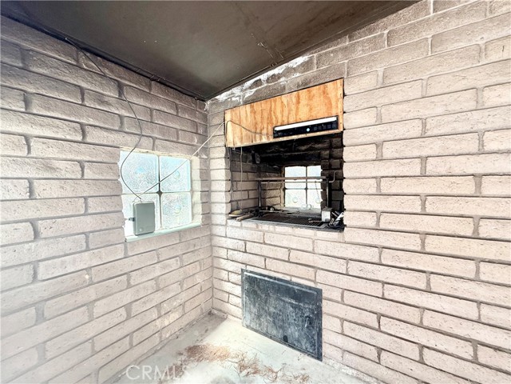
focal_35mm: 14
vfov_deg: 85.7
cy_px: 192
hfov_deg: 102.1
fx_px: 207
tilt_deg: -1.9
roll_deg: -0.1
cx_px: 256
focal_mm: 2.22
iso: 64
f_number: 2.2
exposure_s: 1/132
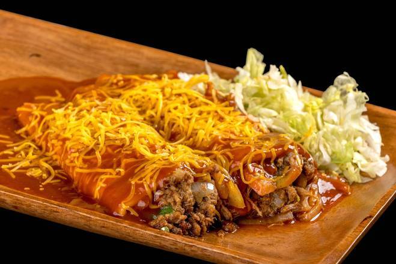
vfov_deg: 10.2
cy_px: 132
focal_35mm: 135
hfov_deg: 15.2
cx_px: 198
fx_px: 1486
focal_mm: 135
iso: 100
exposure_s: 1/160
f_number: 8
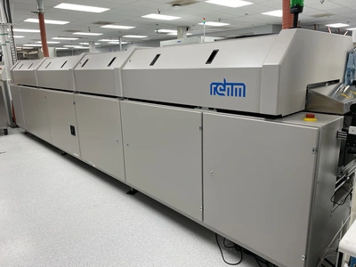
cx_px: 178
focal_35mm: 26
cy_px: 134
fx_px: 267
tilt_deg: -15.3
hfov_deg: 67.3
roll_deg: +1.3
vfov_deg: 53.1
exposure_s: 1/120
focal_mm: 4.25
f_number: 1.8
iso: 100
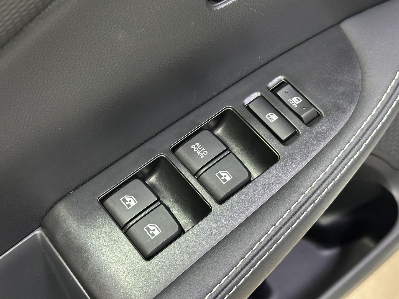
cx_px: 200
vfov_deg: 30.3
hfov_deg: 39.7
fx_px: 553
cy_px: 150
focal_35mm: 48
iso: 400
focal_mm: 6.86
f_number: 1.78
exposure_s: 1/33
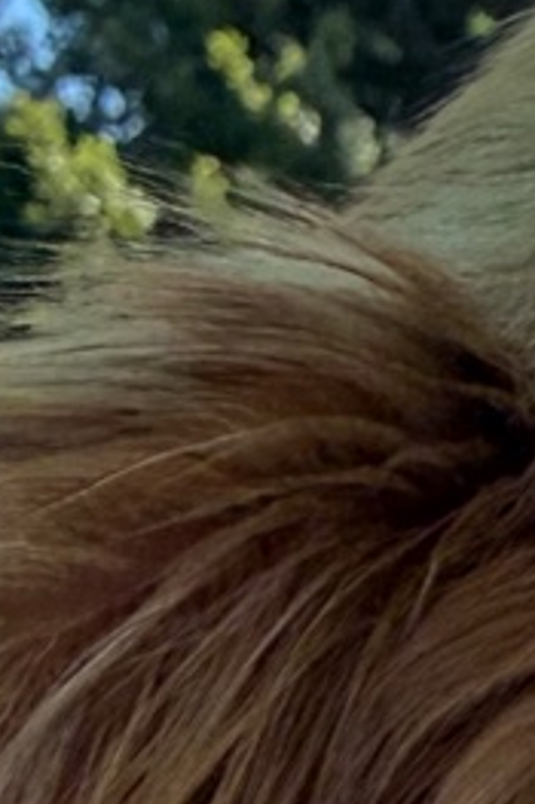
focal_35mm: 152
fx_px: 3393
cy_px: 1177
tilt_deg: -0.6
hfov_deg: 7.8
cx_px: 1596
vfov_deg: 12.9
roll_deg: -1.2
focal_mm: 2.22
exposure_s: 1/646
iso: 64
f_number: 2.2
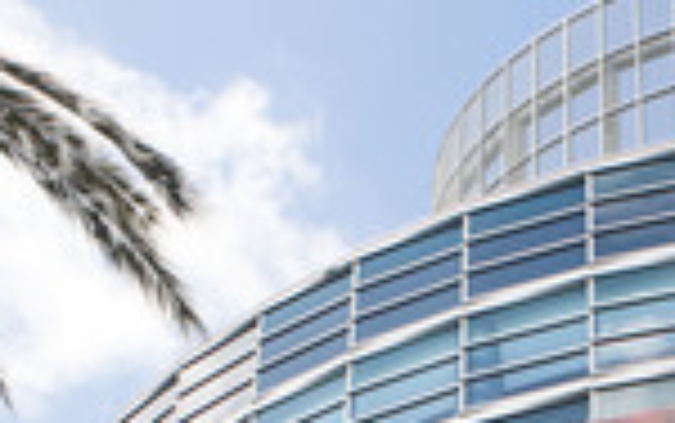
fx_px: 1804
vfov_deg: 11.9
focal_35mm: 98
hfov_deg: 20.9
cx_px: 547
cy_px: 864
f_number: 14
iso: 1600
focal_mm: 24
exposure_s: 1/800
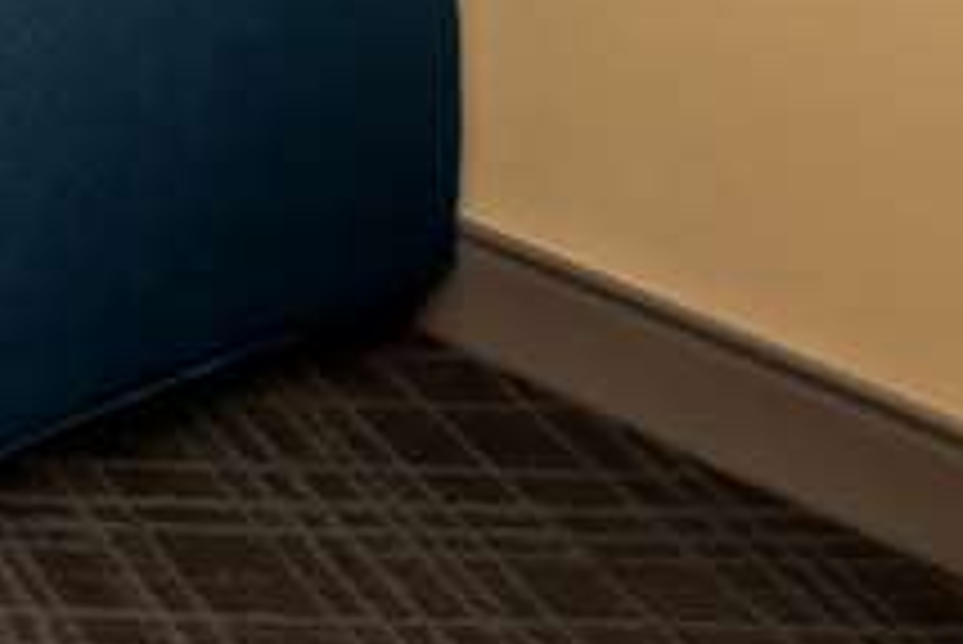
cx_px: -1303
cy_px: -788
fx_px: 1793
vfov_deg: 14.9
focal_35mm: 67
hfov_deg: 15.6
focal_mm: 14
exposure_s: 2.5
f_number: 8
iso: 250
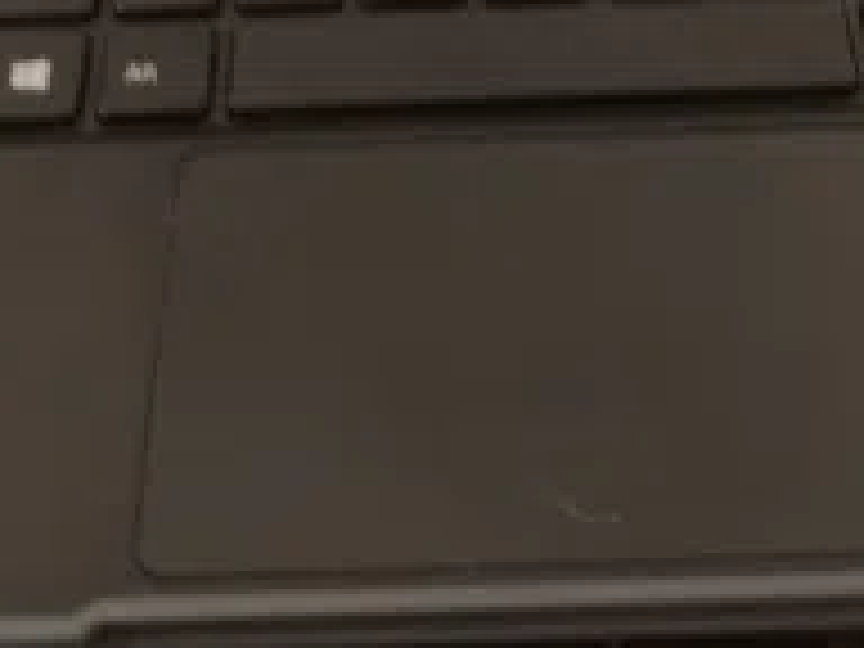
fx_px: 1997
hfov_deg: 24.4
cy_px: -378
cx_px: 450
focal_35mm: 80
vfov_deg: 16.5
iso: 817
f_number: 1.75
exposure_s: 1/33
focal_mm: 5.25
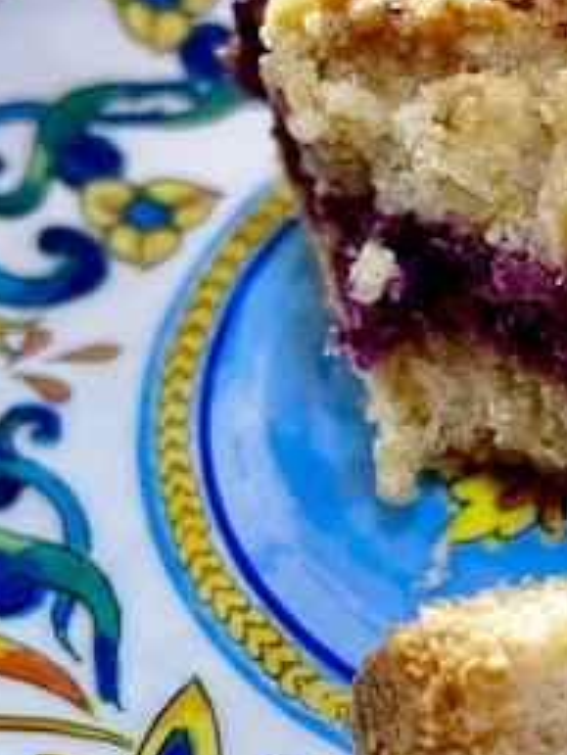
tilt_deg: -49.7
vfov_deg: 24.0
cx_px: 576
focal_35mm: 81
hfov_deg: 17.8
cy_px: 496
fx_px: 1768
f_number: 1.6
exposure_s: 1/67
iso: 125
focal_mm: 5.1
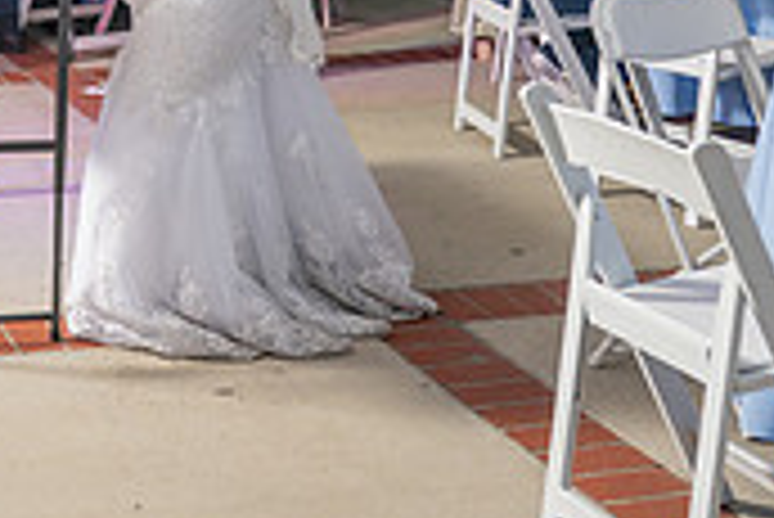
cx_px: 14
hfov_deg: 24.0
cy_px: -164
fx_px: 1743
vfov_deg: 16.0
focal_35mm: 81
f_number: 3.5
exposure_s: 1/125
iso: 250
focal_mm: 24
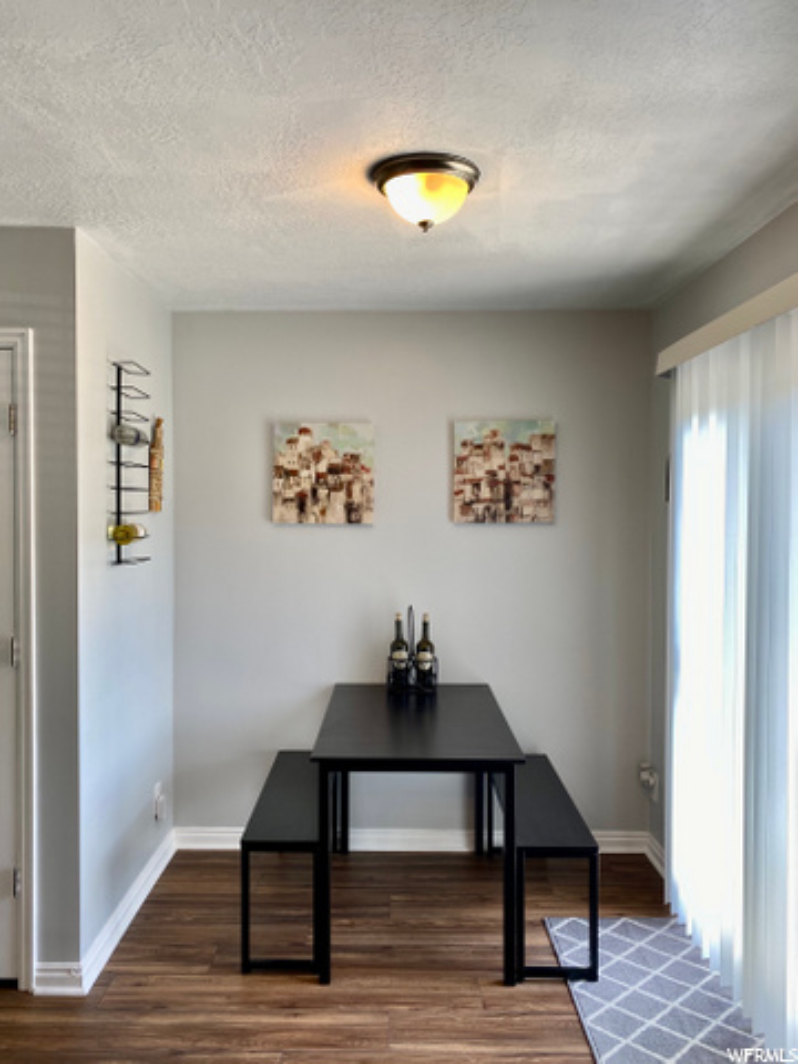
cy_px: 532
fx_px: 799
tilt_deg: -1.9
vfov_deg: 67.3
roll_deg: -0.6
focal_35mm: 26
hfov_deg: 53.1
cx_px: 399
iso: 50
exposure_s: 1/120
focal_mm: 4.25
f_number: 1.8
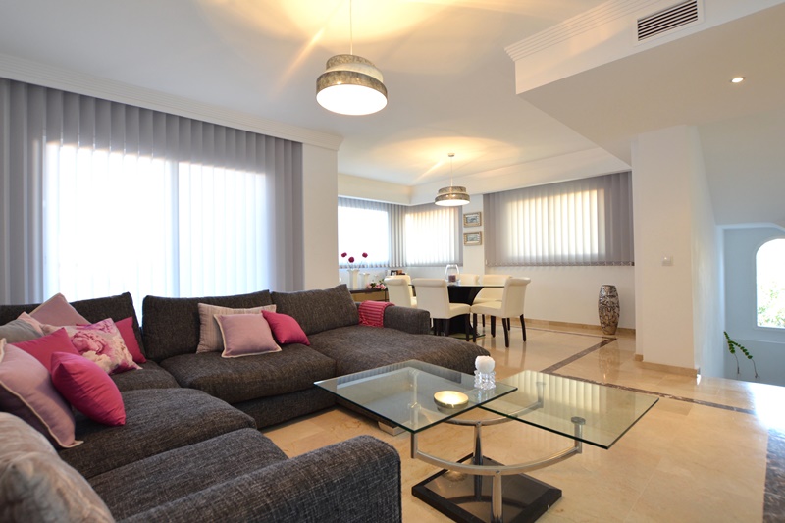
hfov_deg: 100.4
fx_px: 327
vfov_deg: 77.3
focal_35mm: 15
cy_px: 262
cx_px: 392
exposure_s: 1/25
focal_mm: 10
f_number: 5
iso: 400
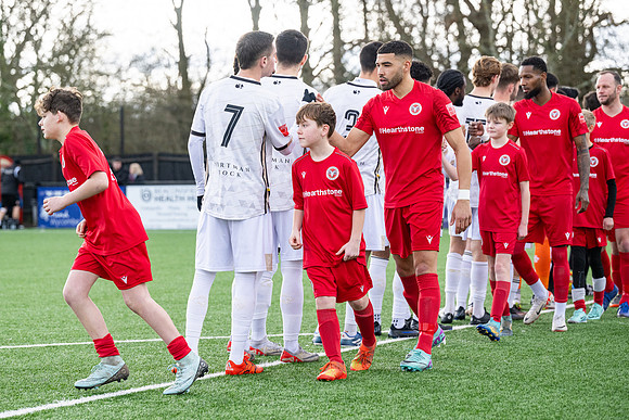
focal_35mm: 107
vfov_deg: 12.8
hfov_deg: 19.1
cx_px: 300
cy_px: 212
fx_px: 1865
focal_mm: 102
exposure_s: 1/1600
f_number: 4
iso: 800
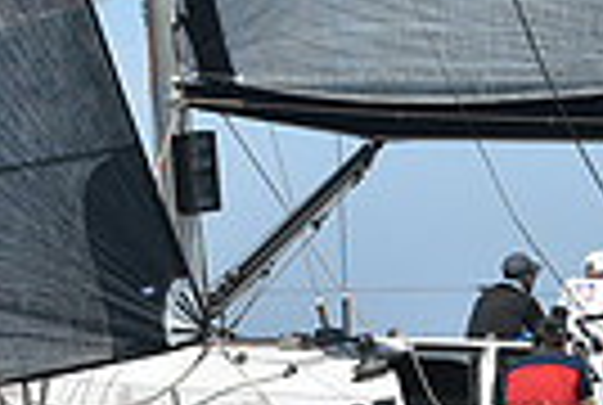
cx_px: 508
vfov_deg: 4.6
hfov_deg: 6.8
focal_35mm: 302
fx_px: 5070
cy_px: 178
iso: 250
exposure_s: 1/1250
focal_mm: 70
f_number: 8
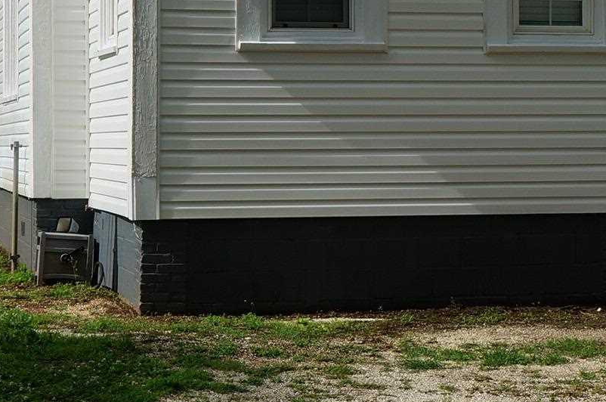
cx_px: 359
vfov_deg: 11.9
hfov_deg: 17.9
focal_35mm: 115
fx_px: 1925
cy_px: 138
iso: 100
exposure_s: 1/125
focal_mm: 25
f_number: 13
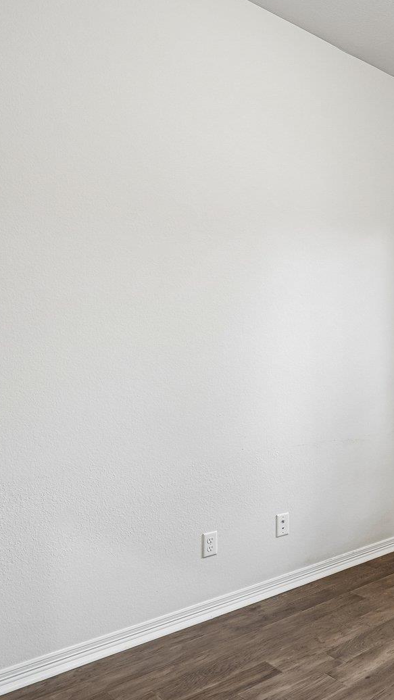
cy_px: 354
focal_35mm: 29
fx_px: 538
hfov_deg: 34.1
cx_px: 445
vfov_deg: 66.1
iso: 400
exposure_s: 1/10
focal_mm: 14
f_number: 8
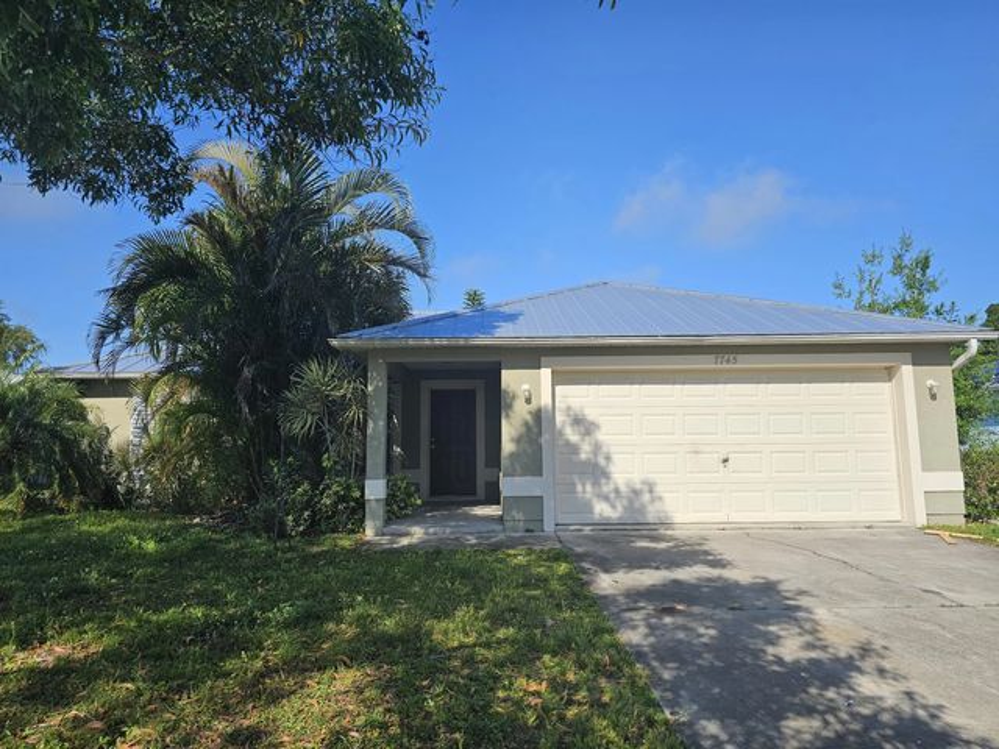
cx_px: 500
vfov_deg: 58.9
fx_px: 664
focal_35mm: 23
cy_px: 374
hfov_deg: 73.9
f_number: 1.7
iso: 25
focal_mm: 6.3
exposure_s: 1/2000
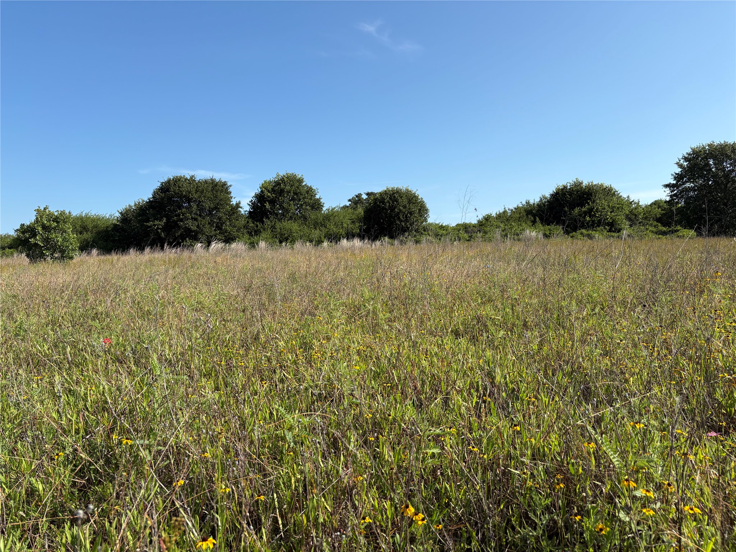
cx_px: 368
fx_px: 553
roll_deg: +1.4
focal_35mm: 26
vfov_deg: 53.1
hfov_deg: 67.3
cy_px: 276
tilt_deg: -2.2
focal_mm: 5.96
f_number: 1.6
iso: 50
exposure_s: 1/2985
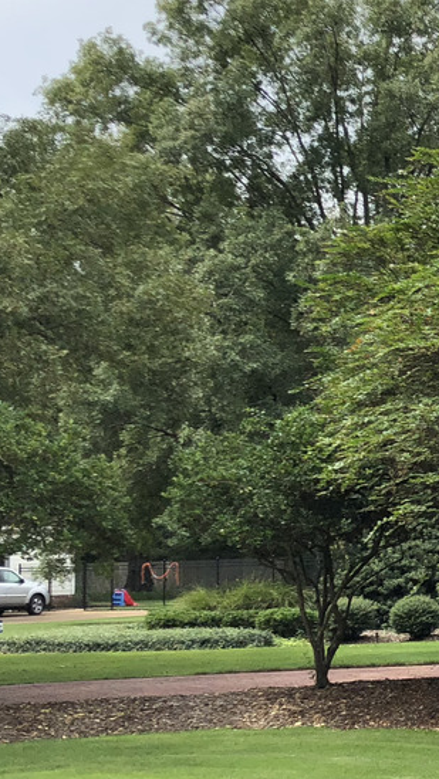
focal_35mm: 80
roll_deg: +3.2
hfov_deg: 14.1
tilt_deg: +8.2
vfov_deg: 26.5
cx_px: 665
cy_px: 392
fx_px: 1655
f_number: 1.8
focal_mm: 4
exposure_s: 1/1621
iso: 20
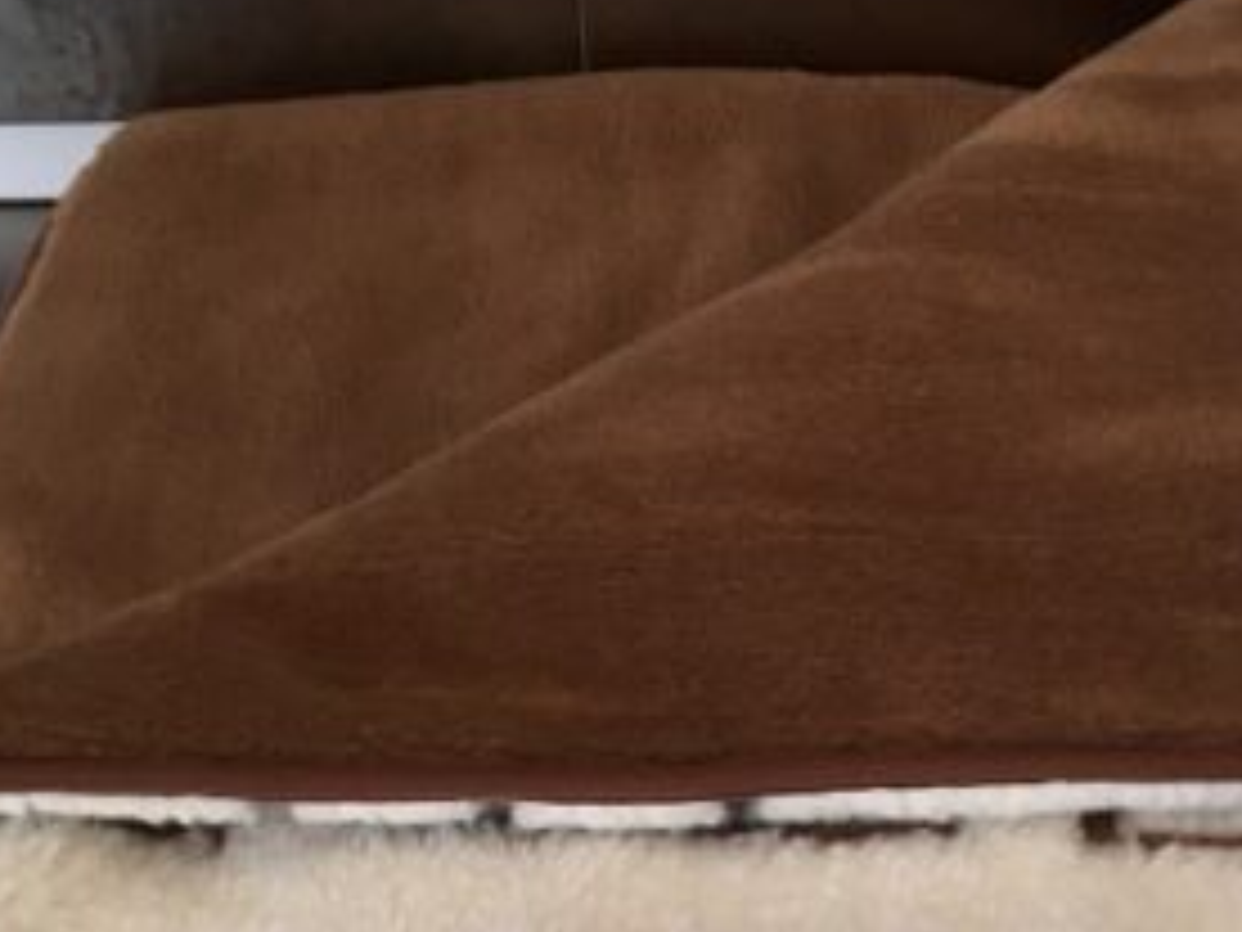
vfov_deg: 22.6
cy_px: 869
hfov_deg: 30.4
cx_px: 868
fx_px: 2260
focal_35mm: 63
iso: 32
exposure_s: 1/33
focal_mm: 4.15
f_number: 2.2
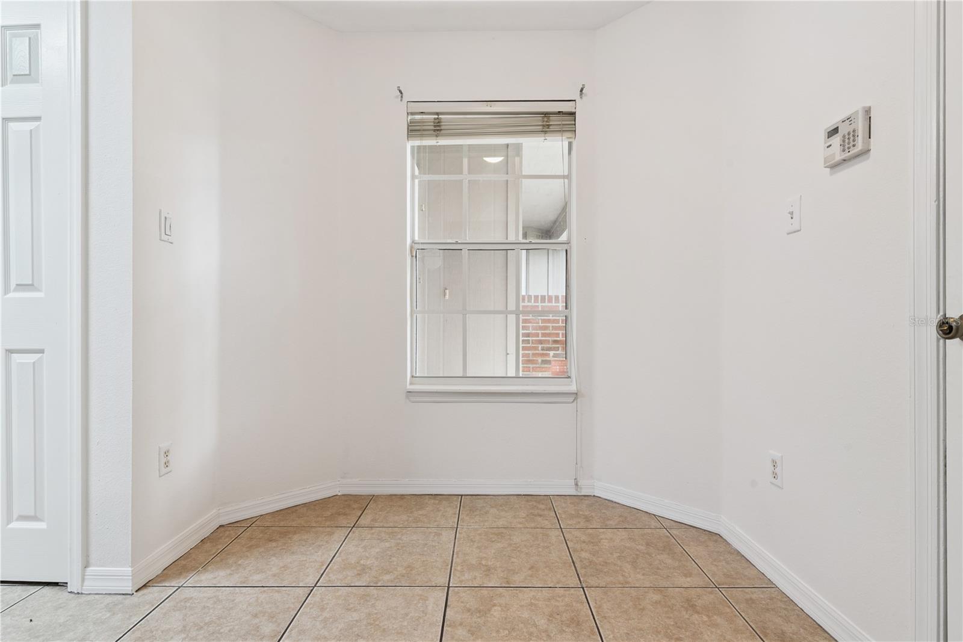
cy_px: 321
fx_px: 482
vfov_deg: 67.4
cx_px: 482
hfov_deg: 90.0
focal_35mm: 18
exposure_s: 1/30
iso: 250
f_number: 9
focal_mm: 18
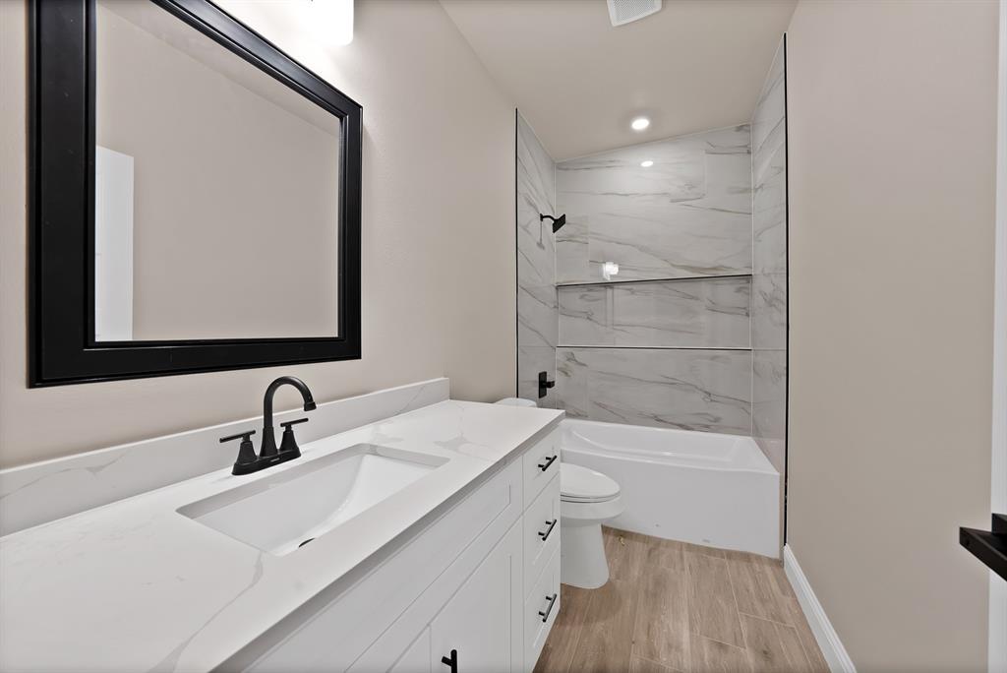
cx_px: 504
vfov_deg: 90.1
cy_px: 336
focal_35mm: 12
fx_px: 336
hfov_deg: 112.6
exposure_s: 1/3
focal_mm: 12
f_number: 9
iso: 640
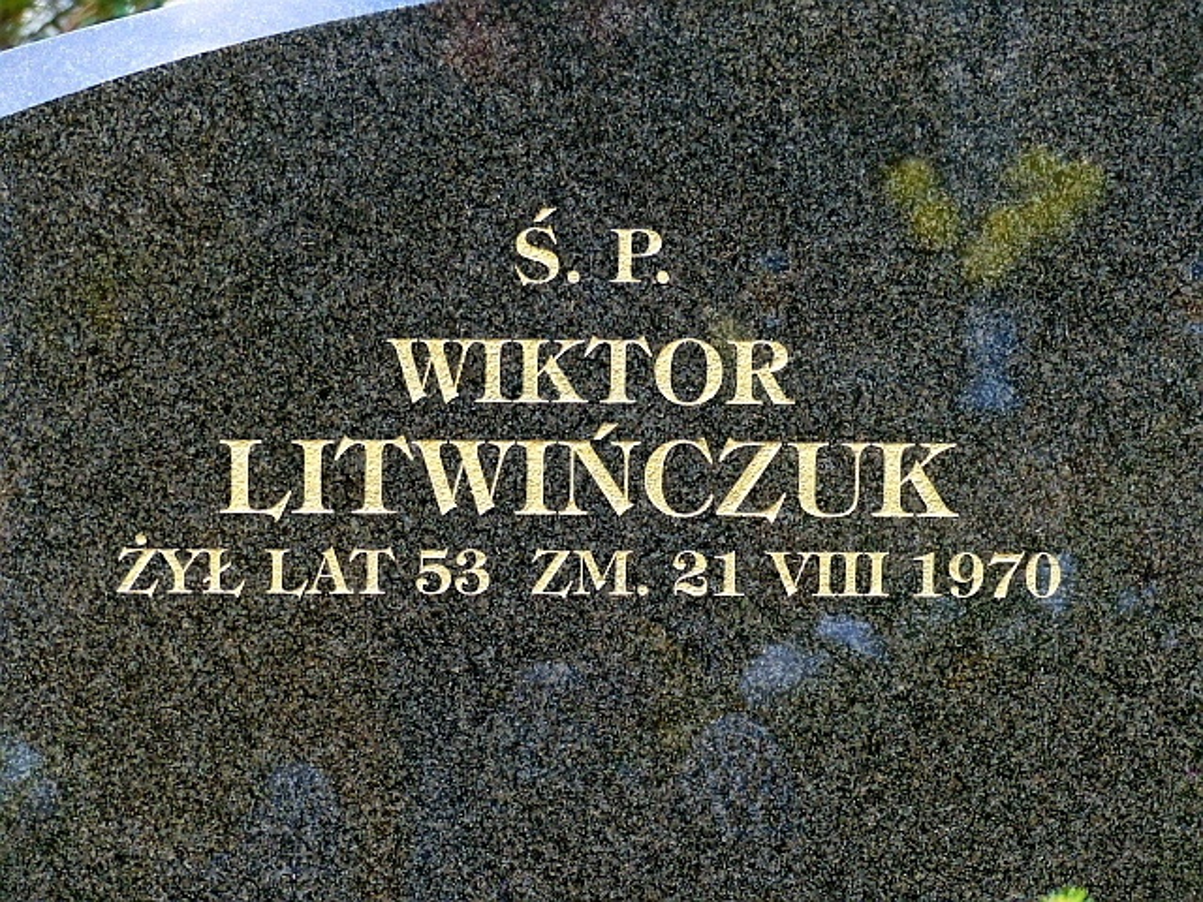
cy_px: 451
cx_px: 602
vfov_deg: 12.0
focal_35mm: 124
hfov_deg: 15.9
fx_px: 4309
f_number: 2.8
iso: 250
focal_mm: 22.2
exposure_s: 1/80
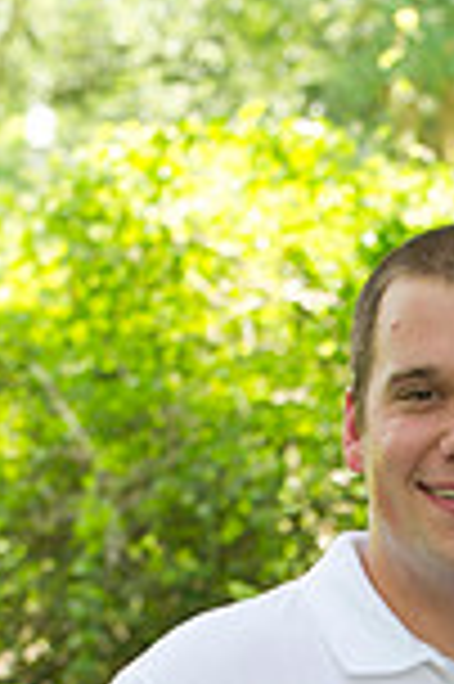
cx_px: 560
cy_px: 936
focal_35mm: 255
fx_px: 4834
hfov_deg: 5.4
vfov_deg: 8.0
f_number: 5
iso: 400
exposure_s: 1/125
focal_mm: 86
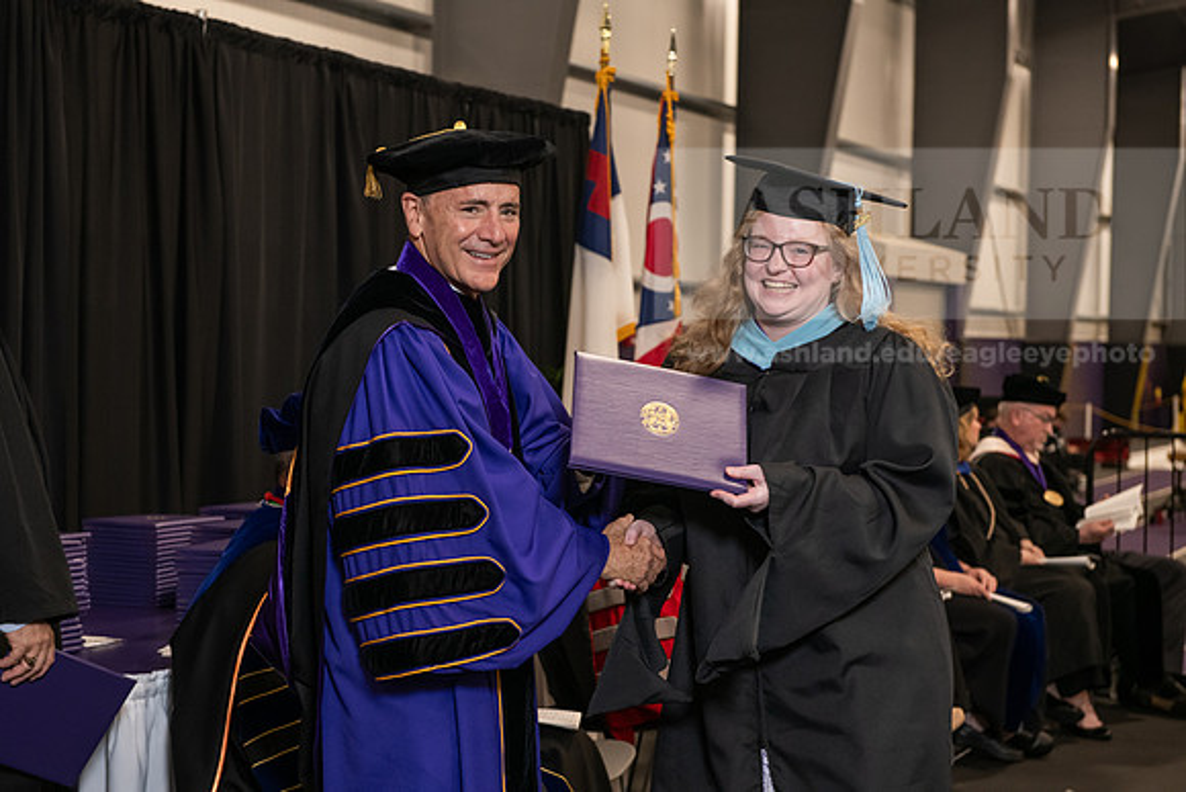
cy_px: 396
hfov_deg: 28.8
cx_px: 593
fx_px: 2307
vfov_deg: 19.5
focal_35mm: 70
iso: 2000
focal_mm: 70
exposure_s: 1/125
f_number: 5
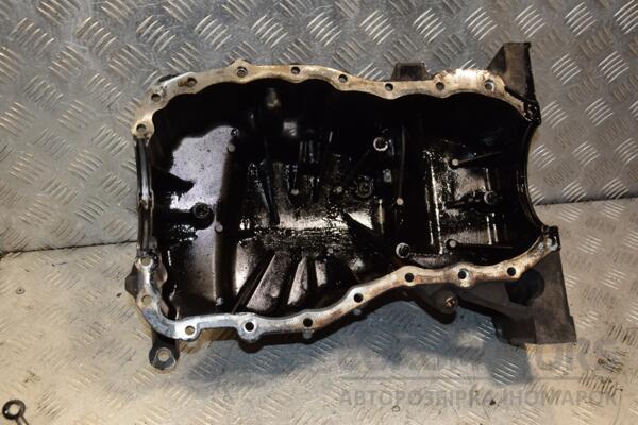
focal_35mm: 45
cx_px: 319
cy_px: 212
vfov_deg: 29.9
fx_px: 797
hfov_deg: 43.6
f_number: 5.6
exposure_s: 1/200
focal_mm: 30
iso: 800
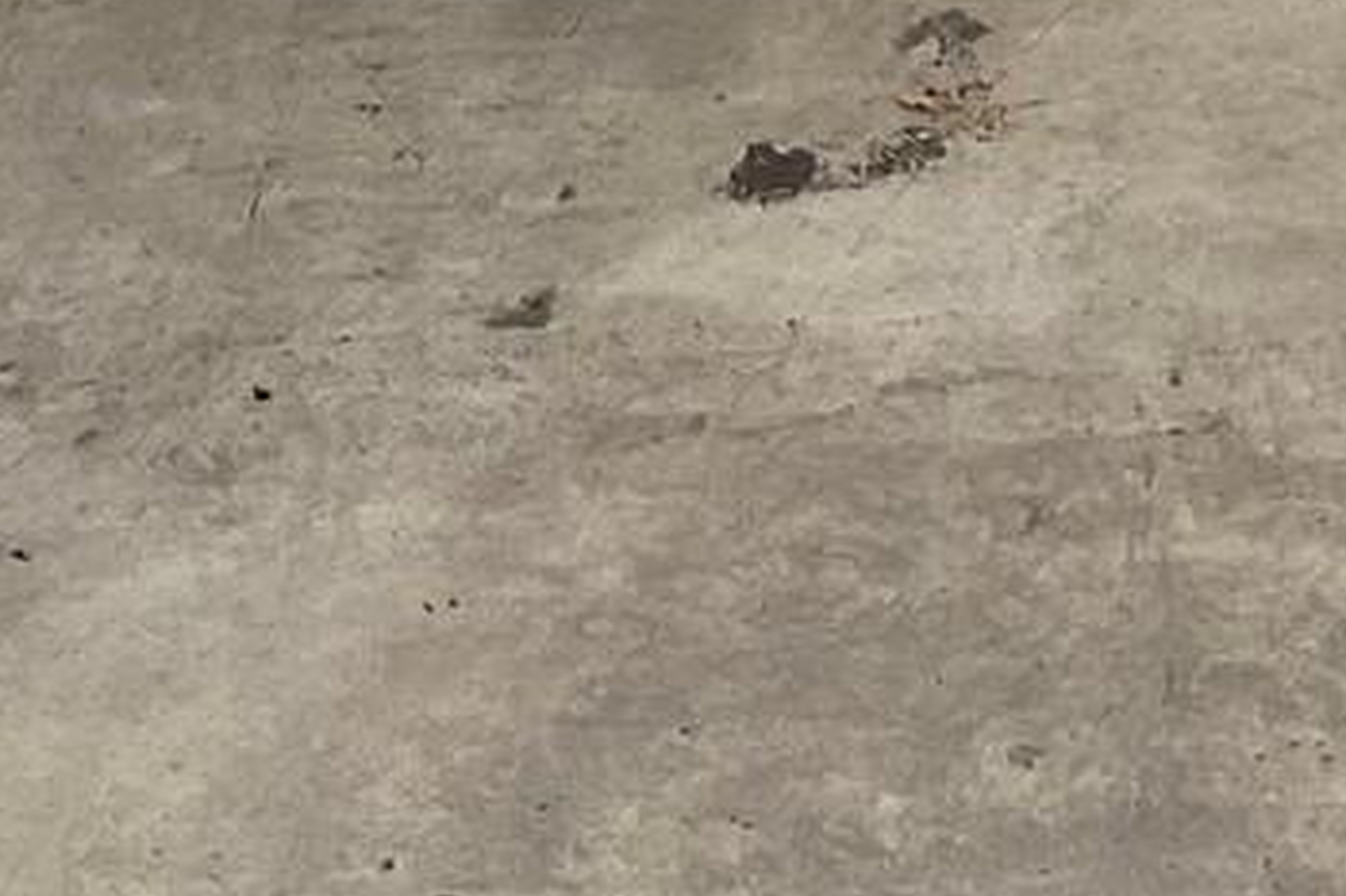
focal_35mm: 138
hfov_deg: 14.3
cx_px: 1684
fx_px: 5157
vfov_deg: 8.9
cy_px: -1315
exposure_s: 1/635
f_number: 1.8
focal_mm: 3
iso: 16
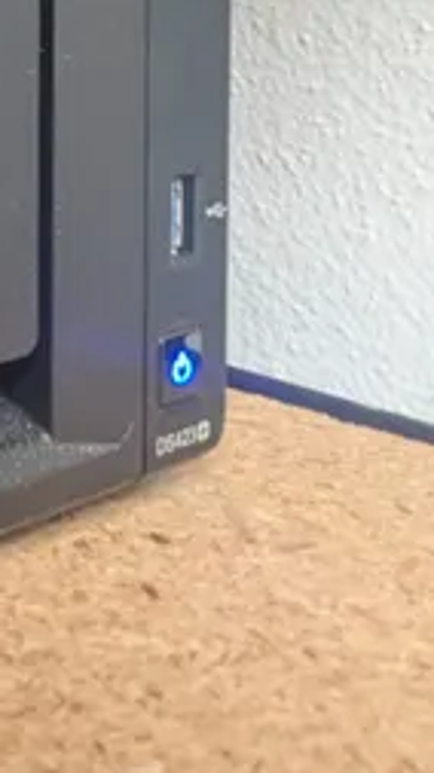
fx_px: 1127
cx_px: -359
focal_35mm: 55
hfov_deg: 17.5
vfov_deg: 34.6
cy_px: 6
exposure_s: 1/23.8
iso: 197
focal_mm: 2.35
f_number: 2.2
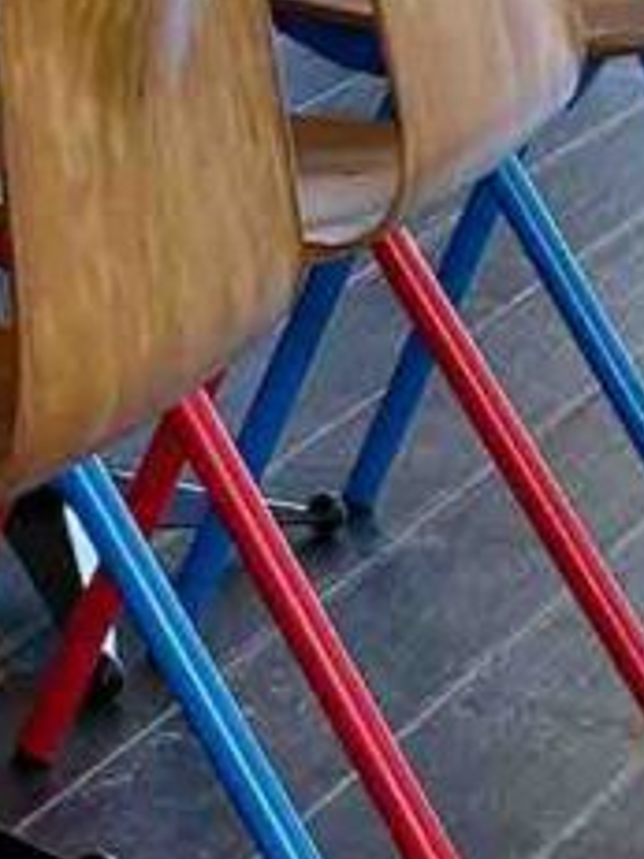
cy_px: -974
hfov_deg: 6.8
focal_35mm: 213
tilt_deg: +0.3
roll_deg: +0.2
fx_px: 5288
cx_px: -562
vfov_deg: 8.7
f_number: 1.78
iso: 80
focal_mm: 6.76
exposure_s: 1/100
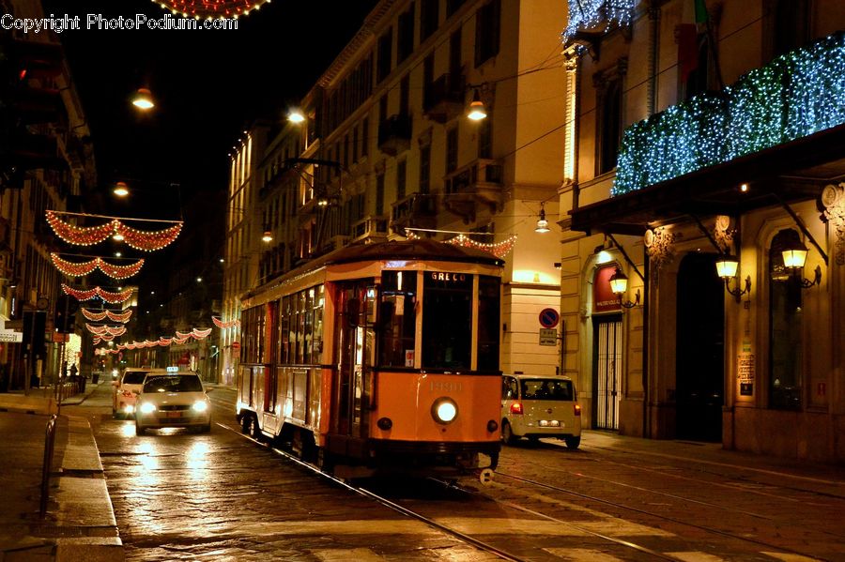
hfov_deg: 41.1
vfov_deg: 28.0
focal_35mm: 48
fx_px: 1126
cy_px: 281
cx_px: 422
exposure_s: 1/20
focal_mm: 32
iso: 1600
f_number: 8
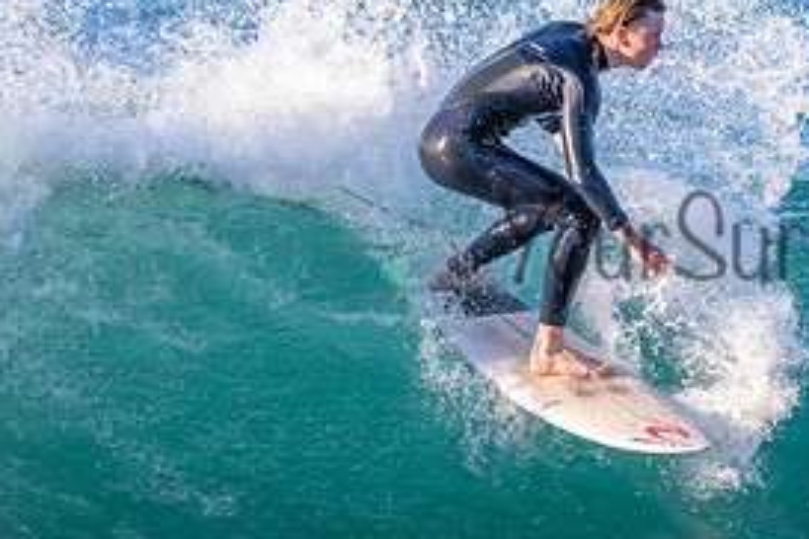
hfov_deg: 2.1
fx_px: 21954
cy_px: 212
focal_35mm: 977
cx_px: 806
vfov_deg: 1.4
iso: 3200
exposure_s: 1/2000
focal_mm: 460
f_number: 10
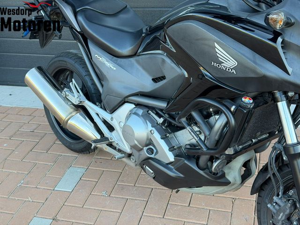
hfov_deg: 39.7
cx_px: 150
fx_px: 416
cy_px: 112
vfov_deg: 30.3
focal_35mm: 48
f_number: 1.78
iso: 64
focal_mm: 6.76
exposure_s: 1/181
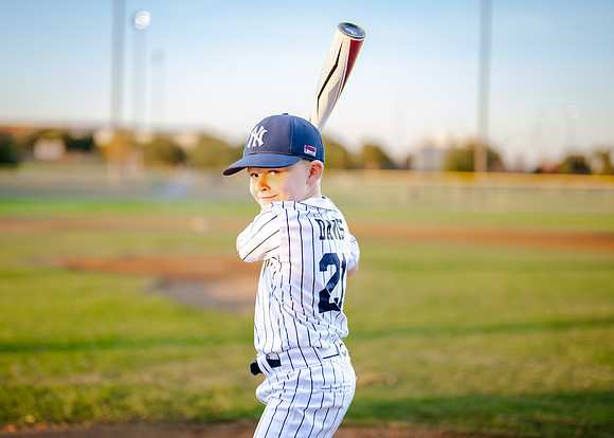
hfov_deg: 30.7
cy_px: 239
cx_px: 266
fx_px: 1116
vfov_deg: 22.2
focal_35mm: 64
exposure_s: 1/1600
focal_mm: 50
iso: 250
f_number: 1.2
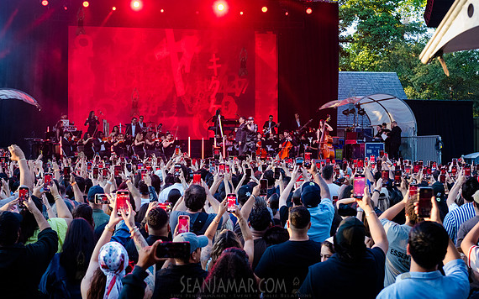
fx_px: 874
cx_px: 243
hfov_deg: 30.6
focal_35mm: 67
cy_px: 142
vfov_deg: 19.4
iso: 3200
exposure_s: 1/500
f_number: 4.5
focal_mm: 62
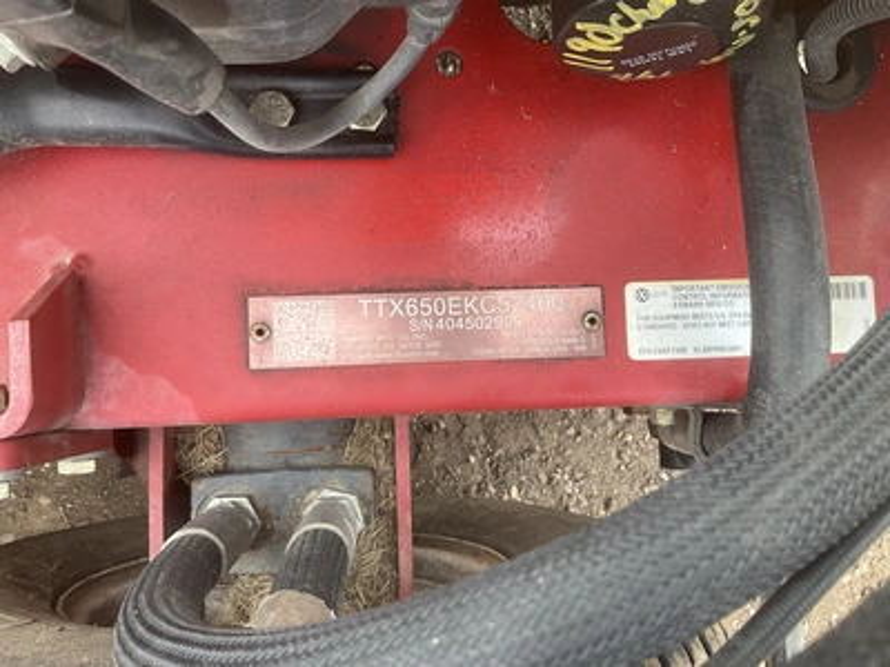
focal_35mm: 29
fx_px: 746
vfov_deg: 48.2
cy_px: 334
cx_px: 445
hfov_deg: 61.7
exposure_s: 1/172
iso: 20
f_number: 1.8
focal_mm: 3
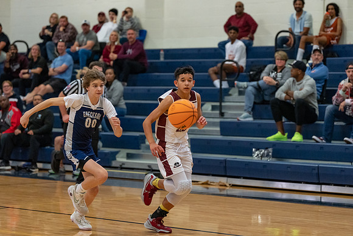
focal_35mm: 132
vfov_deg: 10.4
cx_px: 178
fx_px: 1292
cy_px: 118
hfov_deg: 15.6
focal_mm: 119
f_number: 2.8
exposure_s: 1/1000
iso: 5000
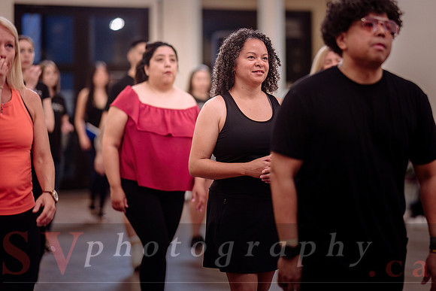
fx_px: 1535
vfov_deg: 10.8
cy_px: 115
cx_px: 263
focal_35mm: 127
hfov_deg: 16.2
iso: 800
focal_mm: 105
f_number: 1.8
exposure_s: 1/250
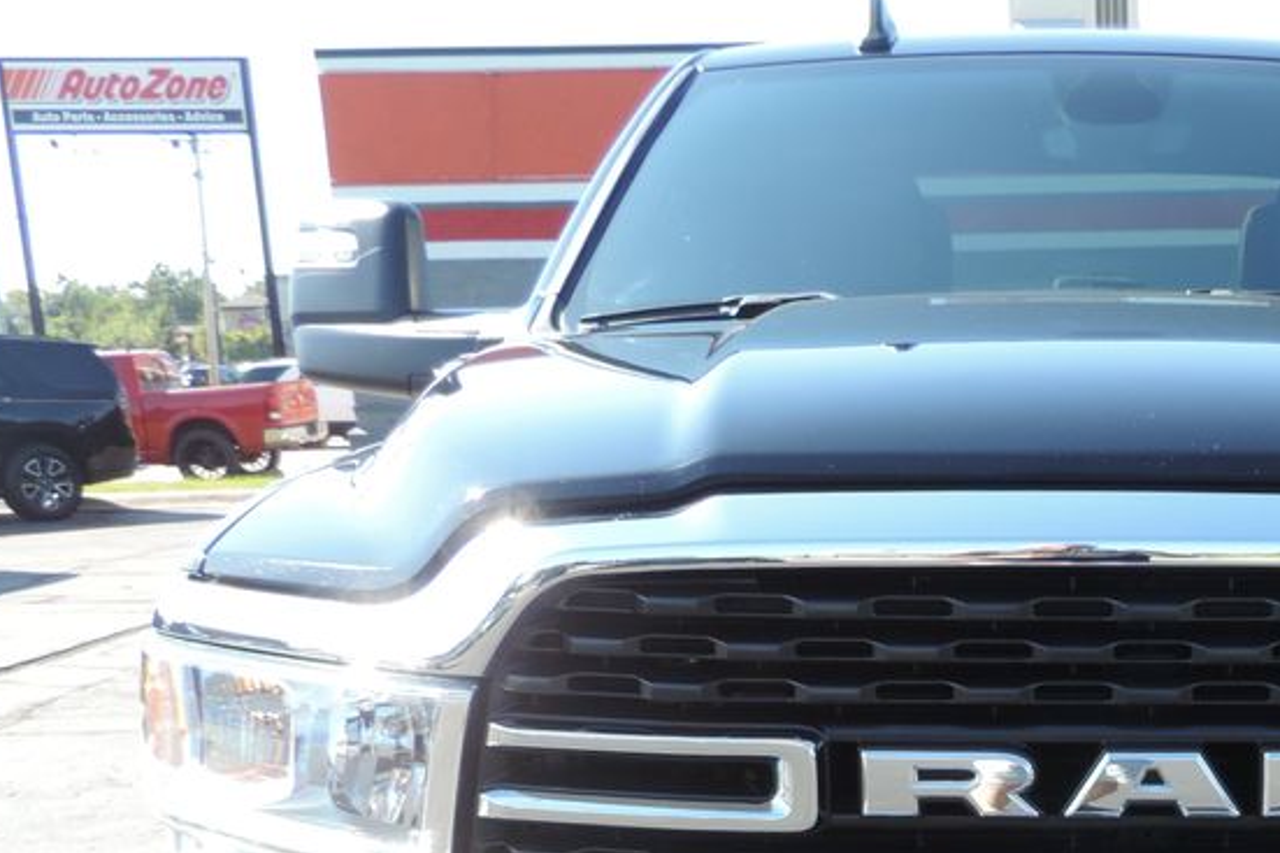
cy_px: 948
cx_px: 1155
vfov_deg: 22.0
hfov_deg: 32.7
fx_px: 2061
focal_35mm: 58
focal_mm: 4.3
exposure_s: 1/250
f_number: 3
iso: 80
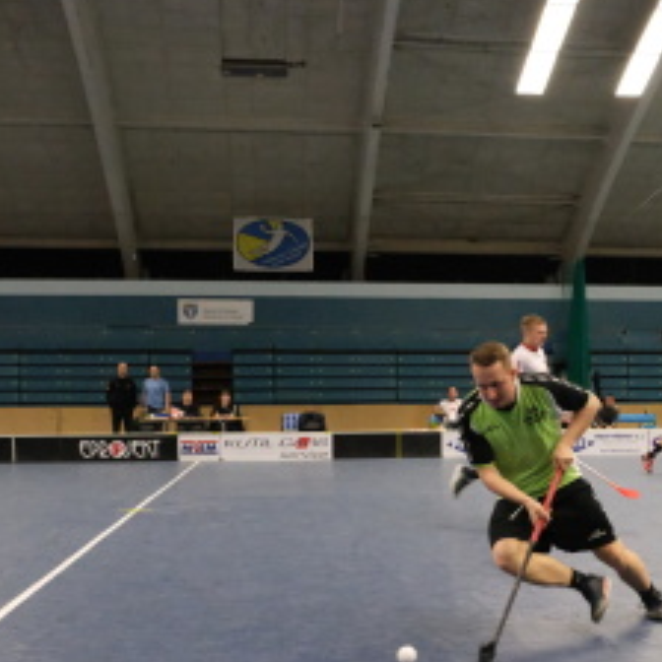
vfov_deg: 30.7
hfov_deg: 30.7
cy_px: 471
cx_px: 473
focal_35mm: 55
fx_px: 1190
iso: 12800
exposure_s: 1/125
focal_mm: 19.5
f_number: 9
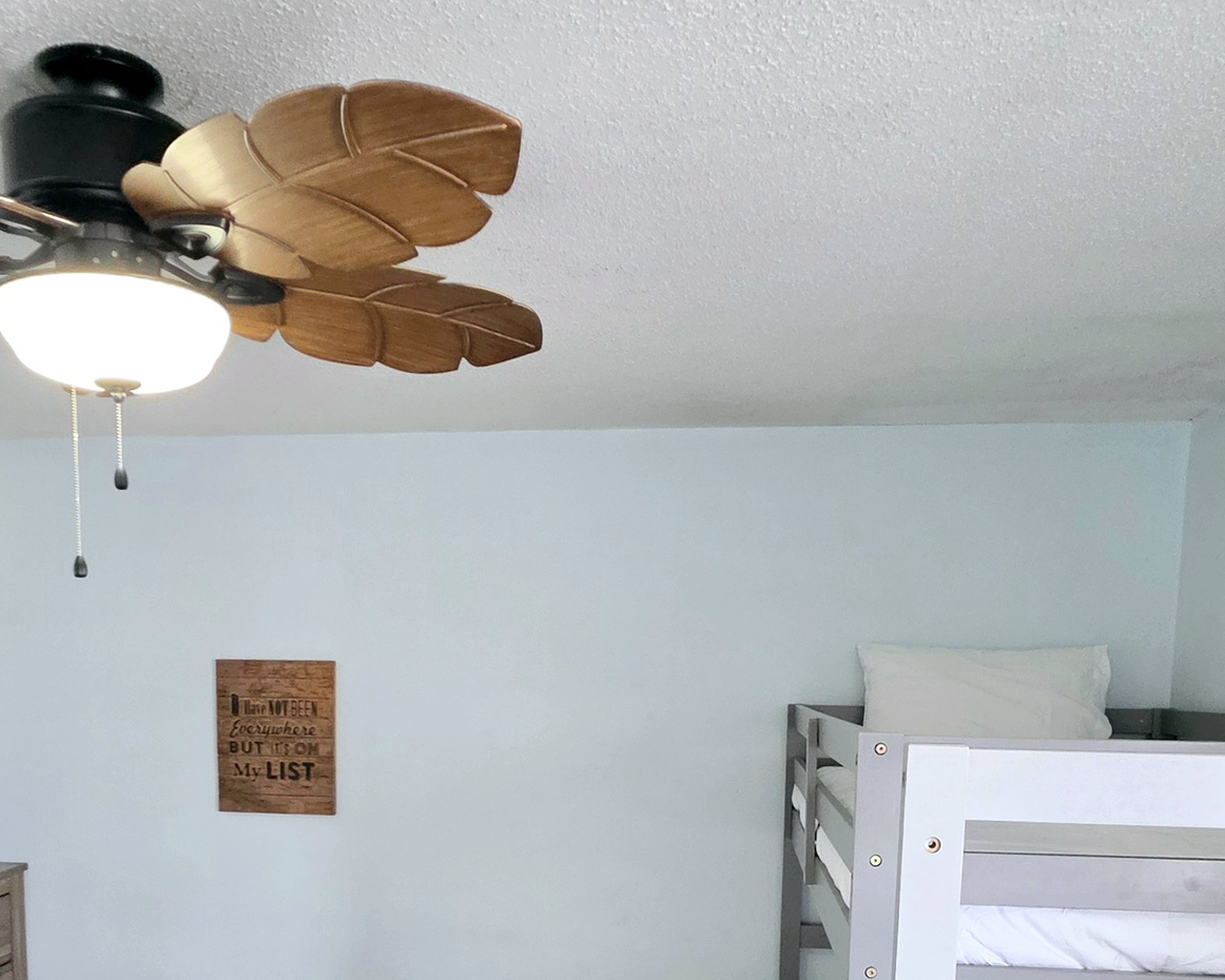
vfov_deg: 43.9
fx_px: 1124
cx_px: 571
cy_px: 838
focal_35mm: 31
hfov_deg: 57.1
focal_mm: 2.2
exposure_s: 1/120
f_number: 1.9
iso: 250
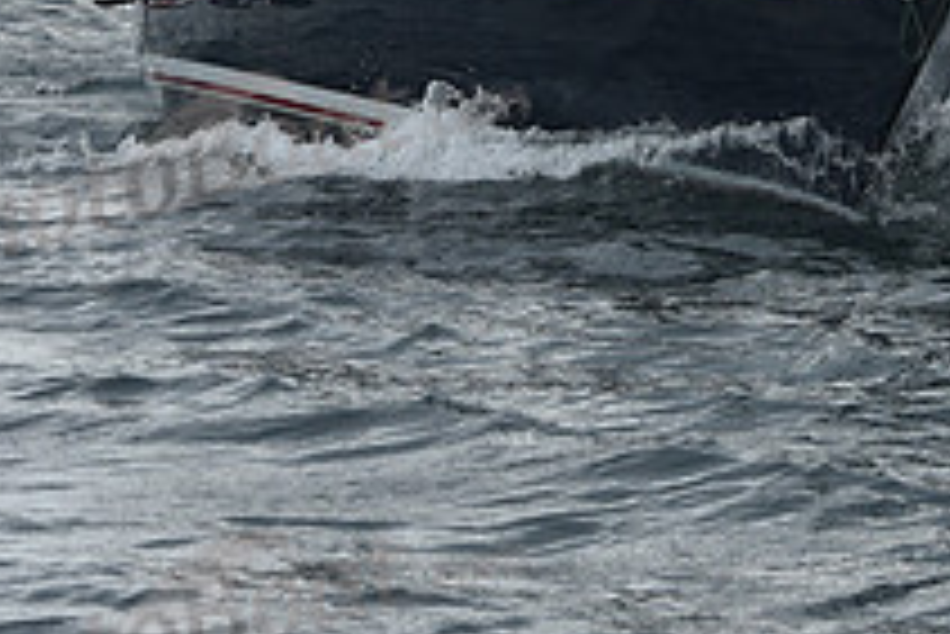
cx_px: 765
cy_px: -133
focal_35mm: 214
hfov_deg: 9.6
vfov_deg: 6.4
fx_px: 5651
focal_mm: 78
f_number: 9
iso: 250
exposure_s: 1/800
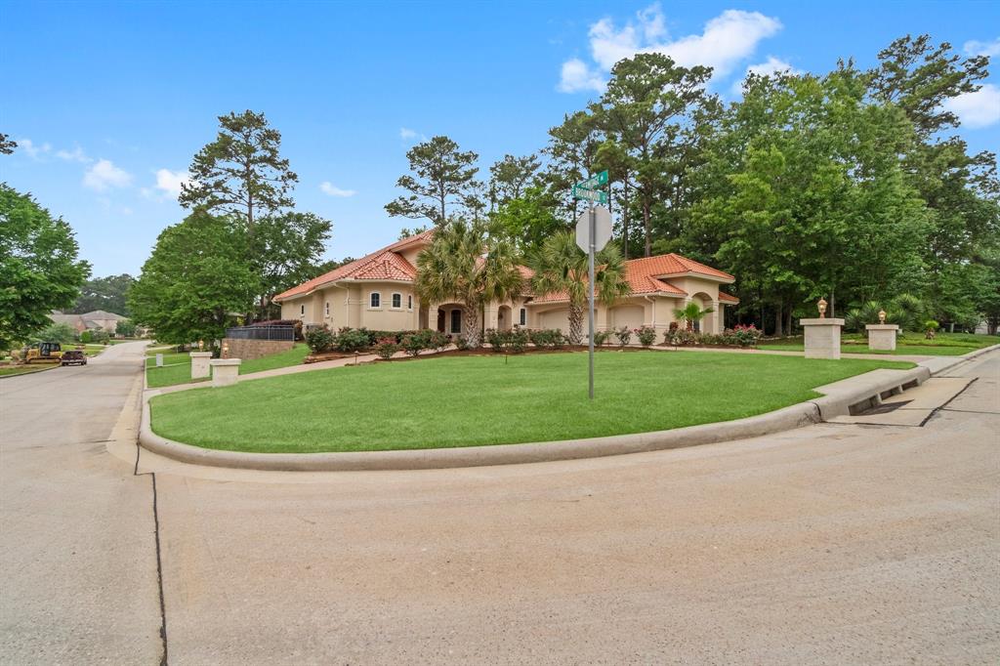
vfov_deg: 77.3
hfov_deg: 100.4
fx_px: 417
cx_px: 500
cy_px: 333
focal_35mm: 15
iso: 800
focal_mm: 10
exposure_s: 1/200
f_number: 10
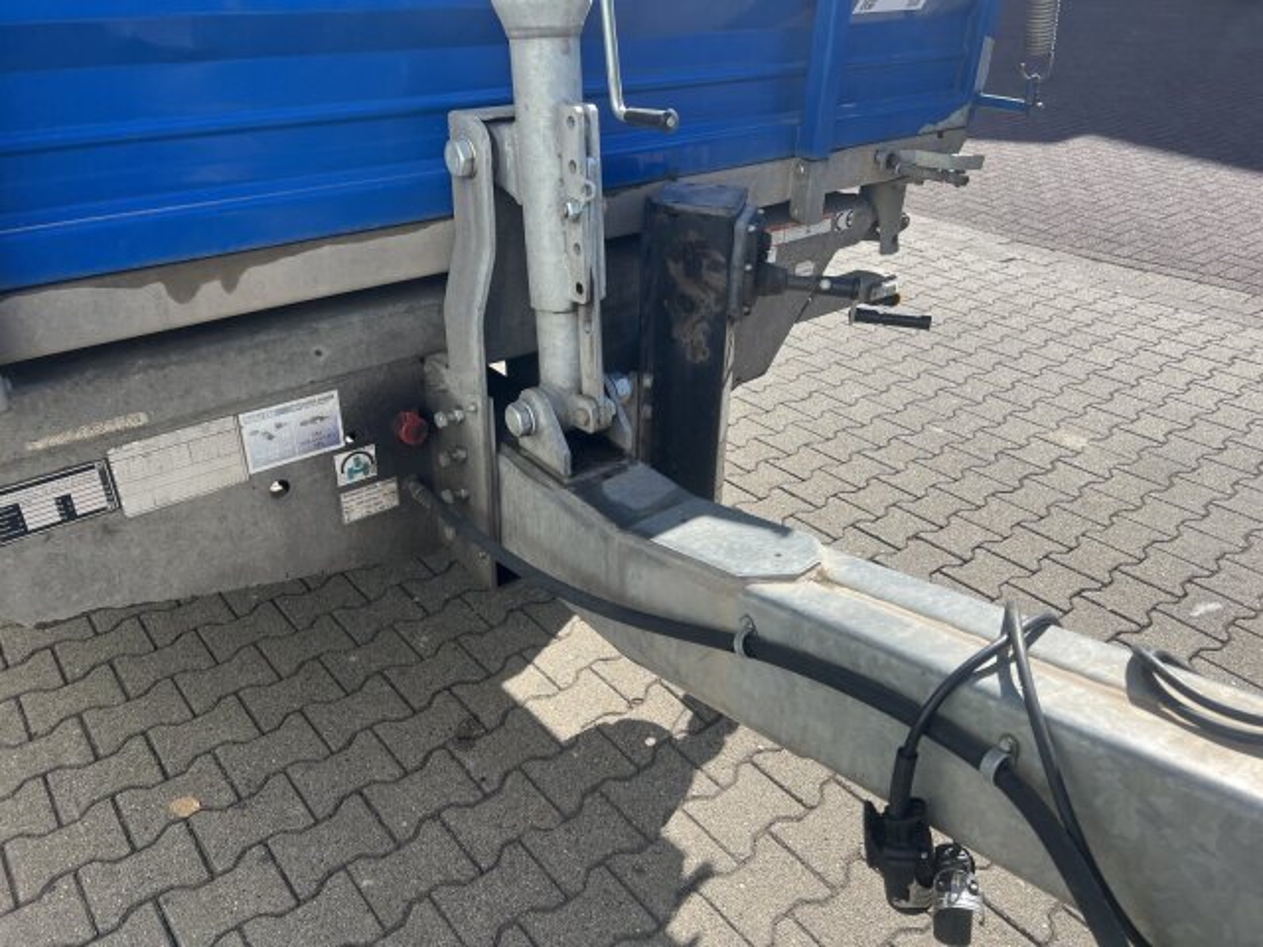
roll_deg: +3.7
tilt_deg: -27.8
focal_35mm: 26
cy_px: 474
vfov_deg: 53.1
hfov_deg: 67.3
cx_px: 632
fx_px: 949
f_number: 1.5
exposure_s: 1/2083
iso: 50
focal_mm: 5.7
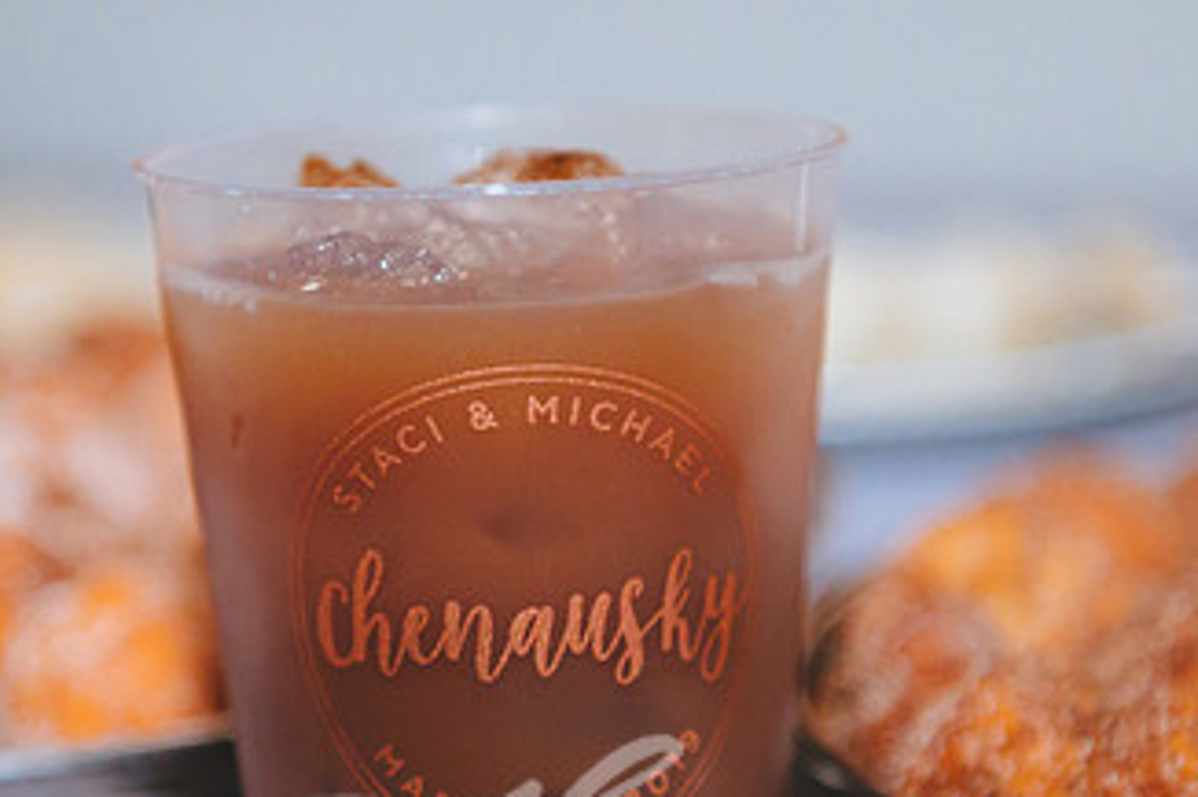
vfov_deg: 11.9
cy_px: 557
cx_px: 508
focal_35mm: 115
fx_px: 3825
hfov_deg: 17.8
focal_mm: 55
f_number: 2.8
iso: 4000
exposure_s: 1/60
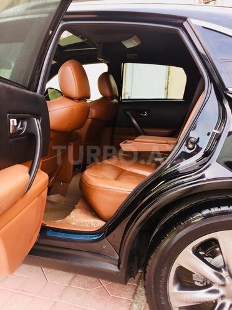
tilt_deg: -6.7
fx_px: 259
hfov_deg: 48.2
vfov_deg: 61.7
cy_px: 155
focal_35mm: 29
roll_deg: -2.2
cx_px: 116
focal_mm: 4.15
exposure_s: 1/50
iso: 32
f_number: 2.2
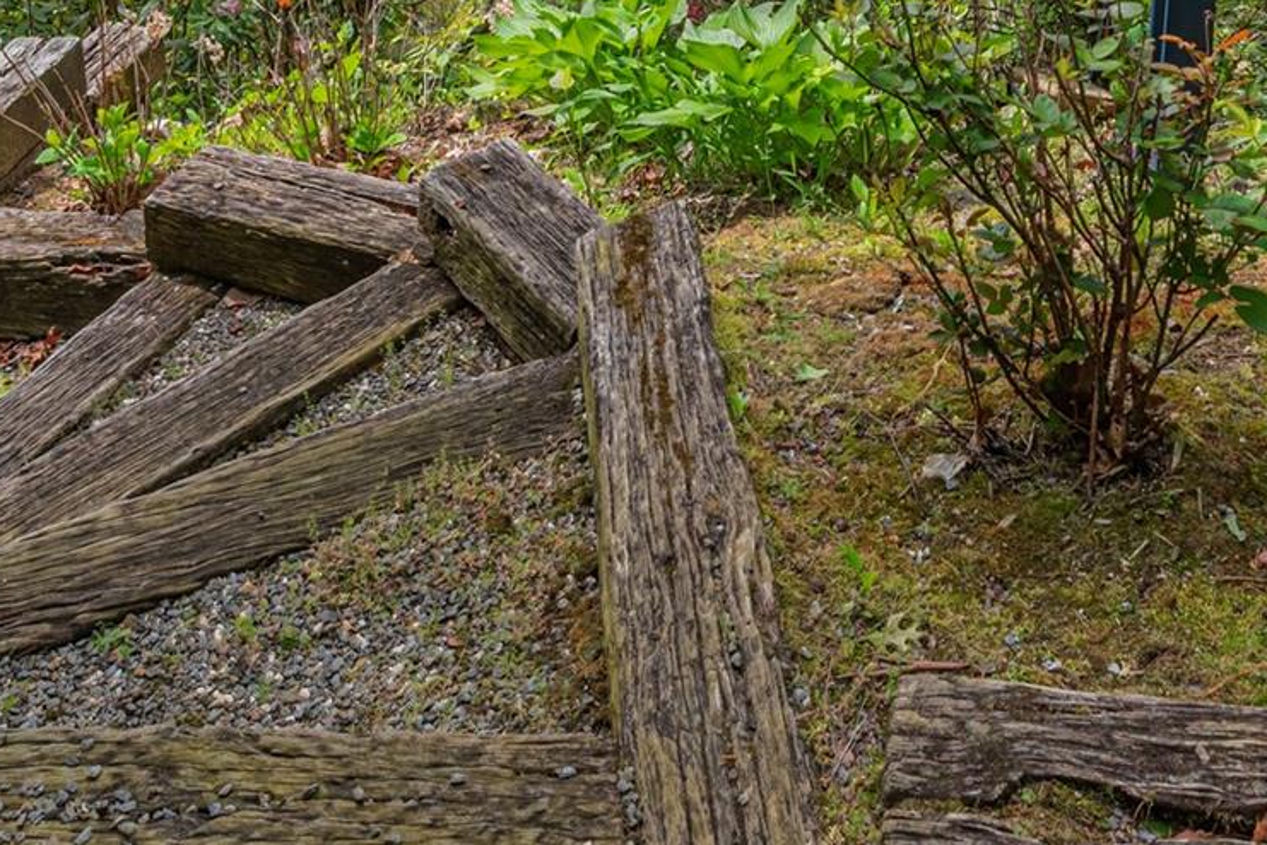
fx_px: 1654
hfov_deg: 41.7
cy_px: -311
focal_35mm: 47
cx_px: 775
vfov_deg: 24.3
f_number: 8
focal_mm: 17
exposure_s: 1/1000
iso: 320
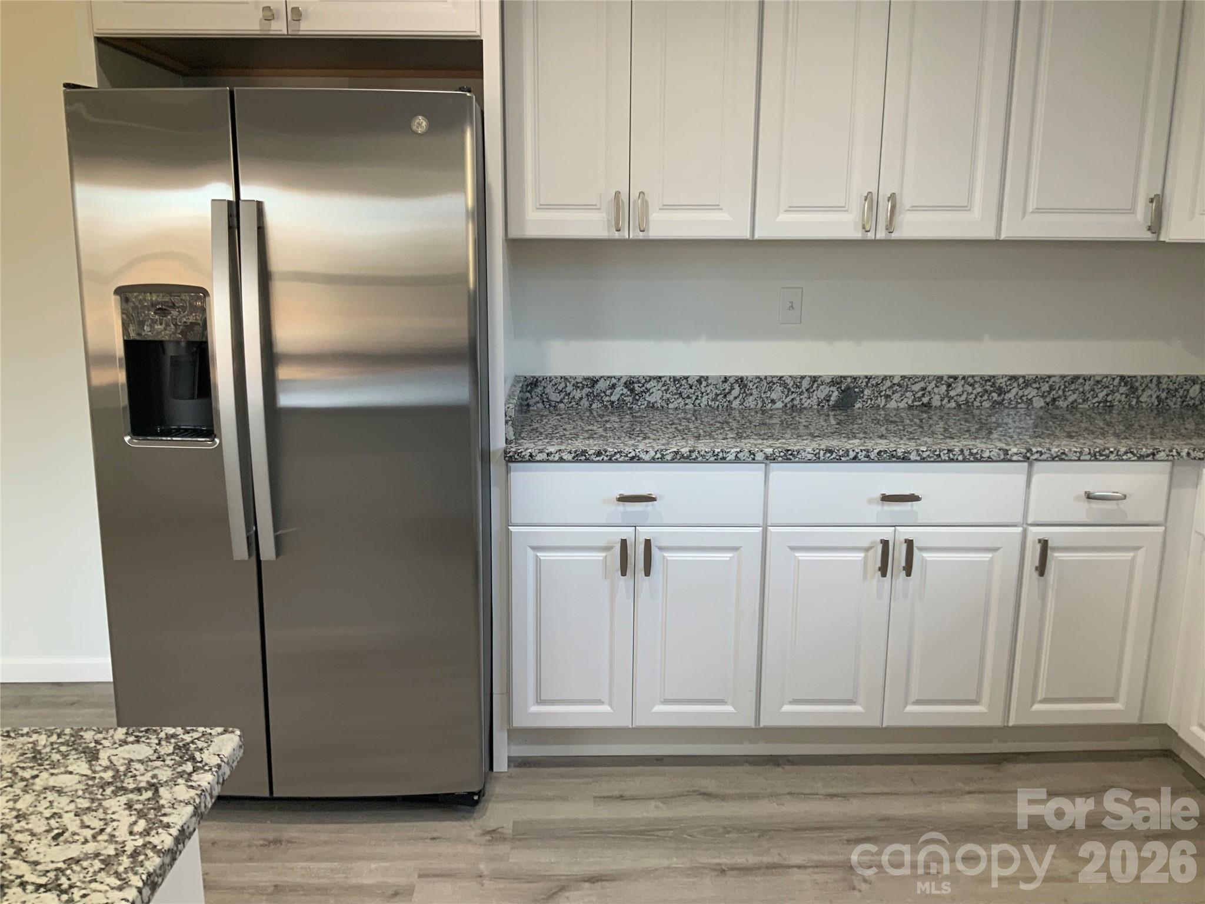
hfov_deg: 61.7
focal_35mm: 29
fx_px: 1010
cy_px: 452
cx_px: 602
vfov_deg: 48.2
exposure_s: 1/60
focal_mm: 3
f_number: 1.8
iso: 64
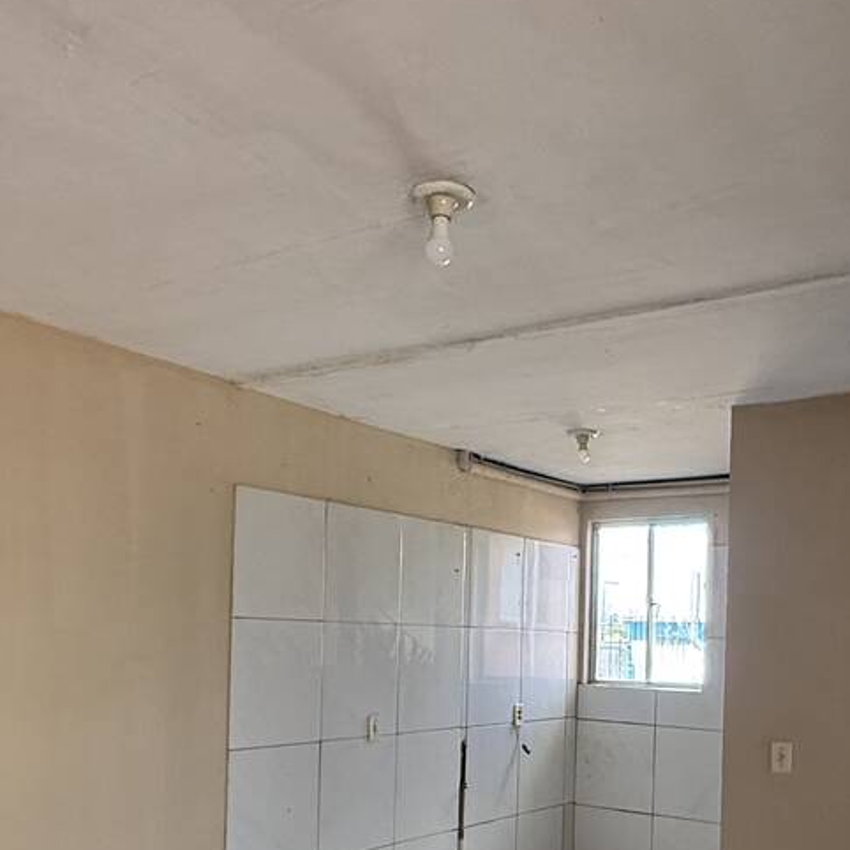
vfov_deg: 43.4
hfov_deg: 44.8
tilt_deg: -0.1
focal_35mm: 37
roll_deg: -2.1
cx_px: 478
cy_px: 644
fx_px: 1028
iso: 160
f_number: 2.2
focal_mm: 2.22
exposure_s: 1/99
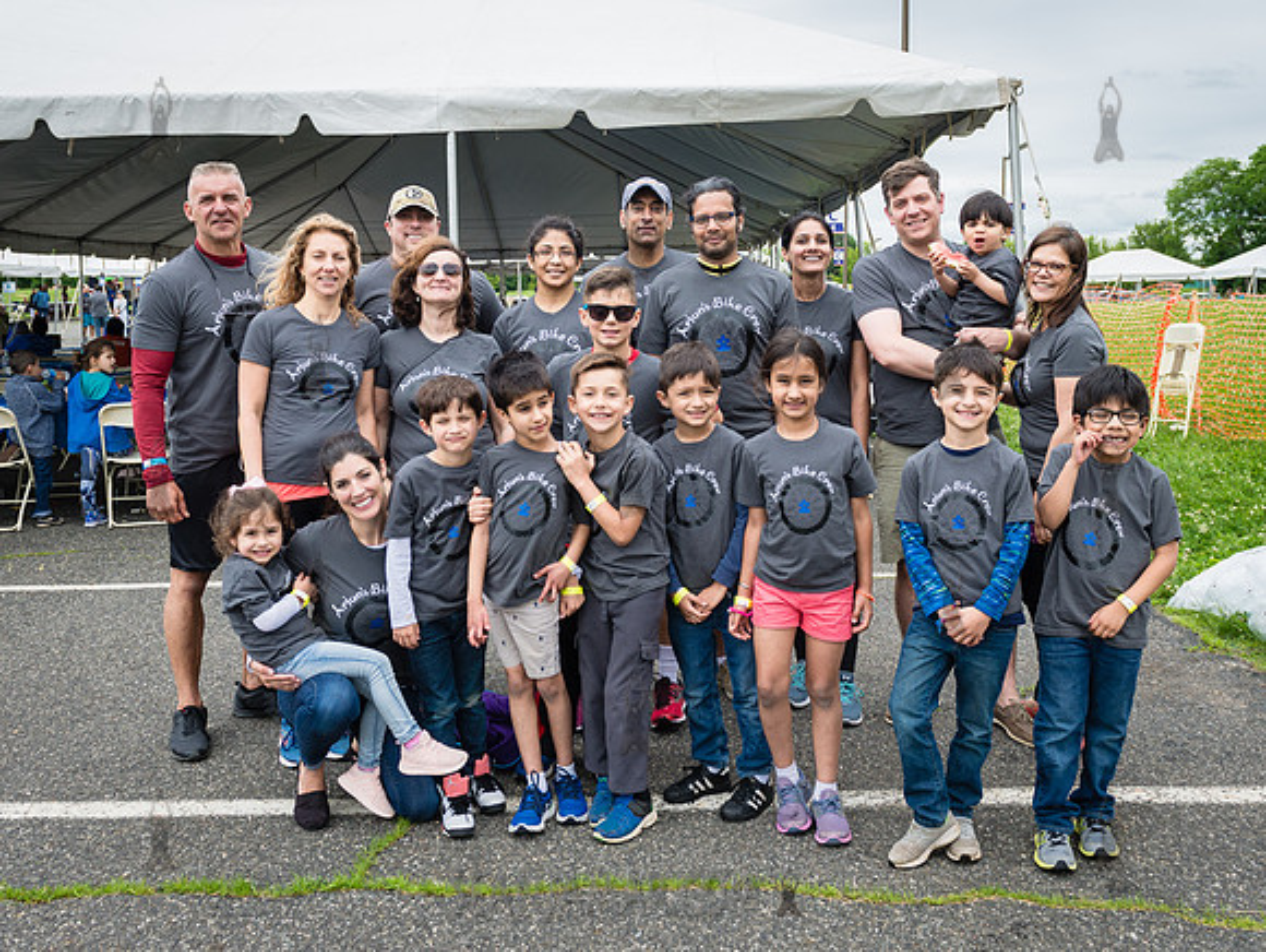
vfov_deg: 39.6
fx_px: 1317
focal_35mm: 36
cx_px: 623
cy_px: 391
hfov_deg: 51.4
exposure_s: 1/500
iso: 200
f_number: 5
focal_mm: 26
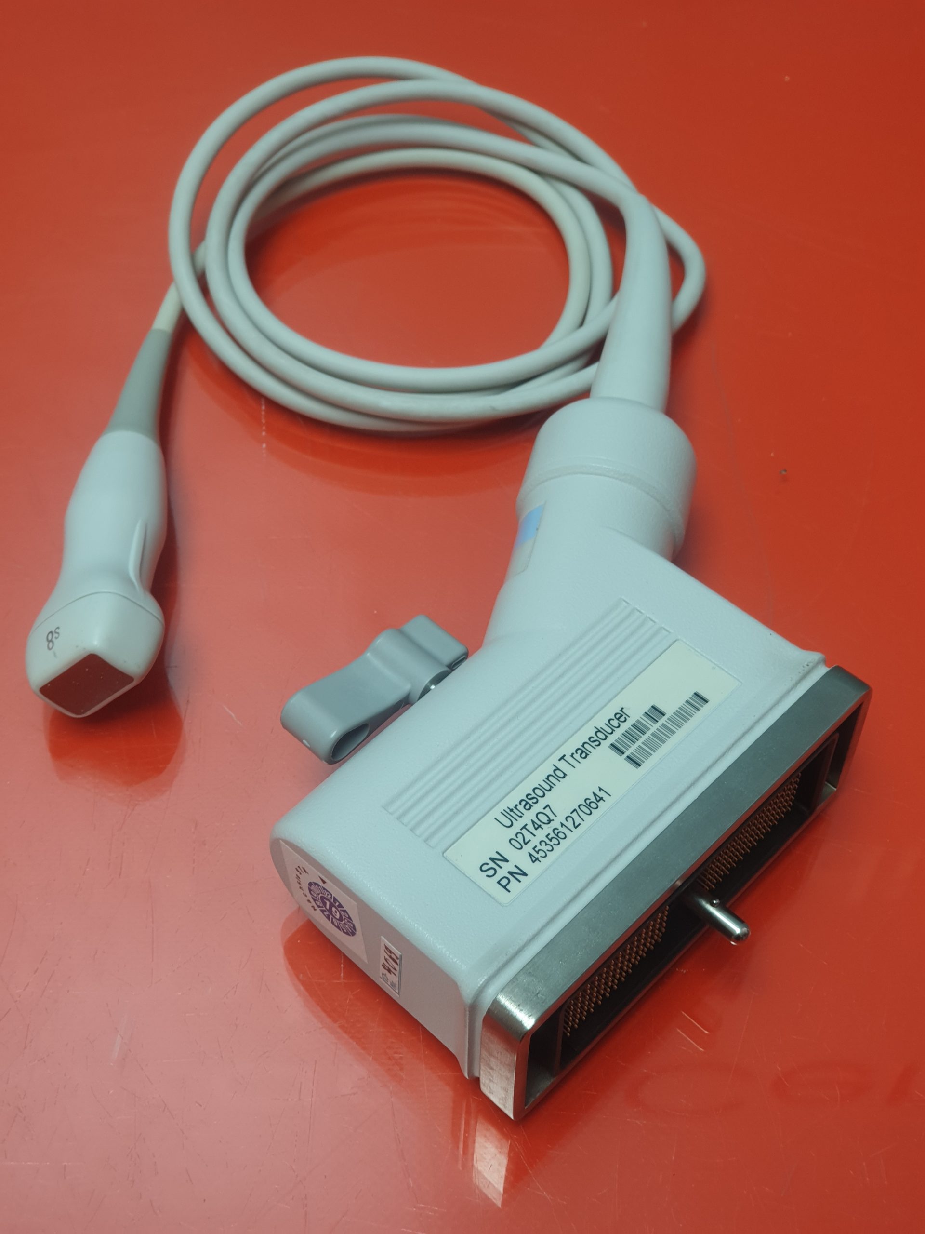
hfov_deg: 28.0
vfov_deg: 36.8
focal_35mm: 52
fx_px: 1853
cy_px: 617
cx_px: 462
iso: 50
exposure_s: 1/33
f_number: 2.4
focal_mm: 6
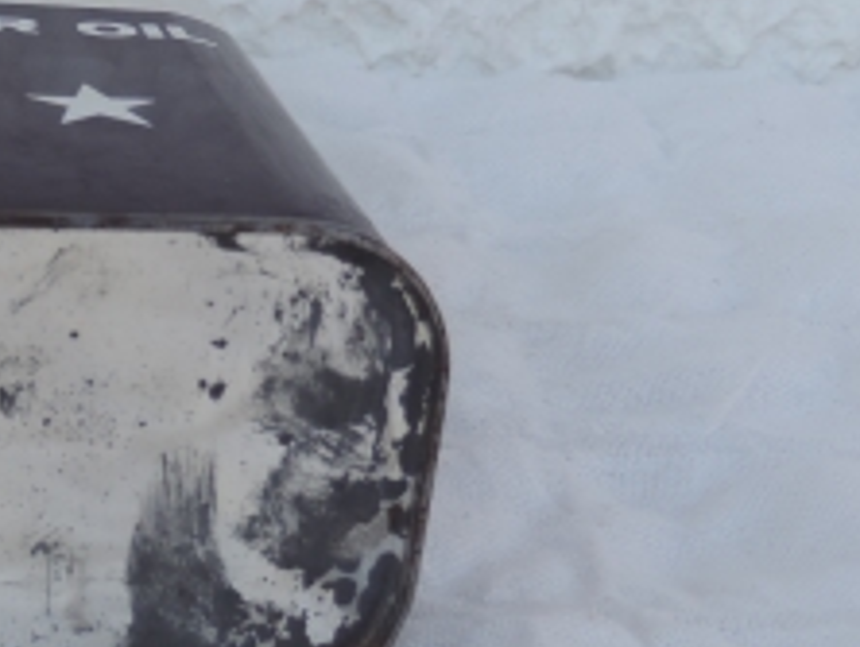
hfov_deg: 20.2
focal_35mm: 89
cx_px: -248
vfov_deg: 16.6
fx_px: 2214
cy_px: 291
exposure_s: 1/200
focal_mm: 5.8
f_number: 3.2
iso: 80
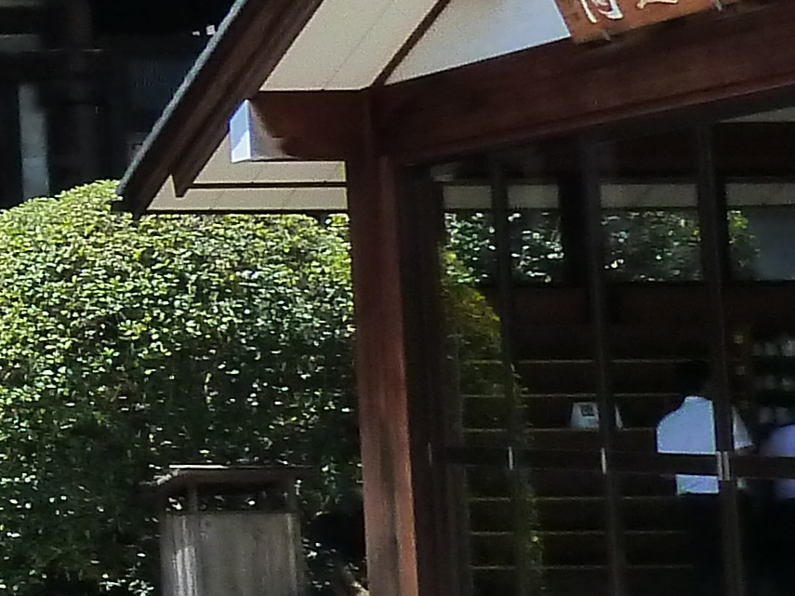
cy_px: 74
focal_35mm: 117
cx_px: -920
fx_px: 2687
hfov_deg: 13.7
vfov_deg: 12.6
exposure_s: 1/500
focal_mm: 4.1
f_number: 4.5
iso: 200
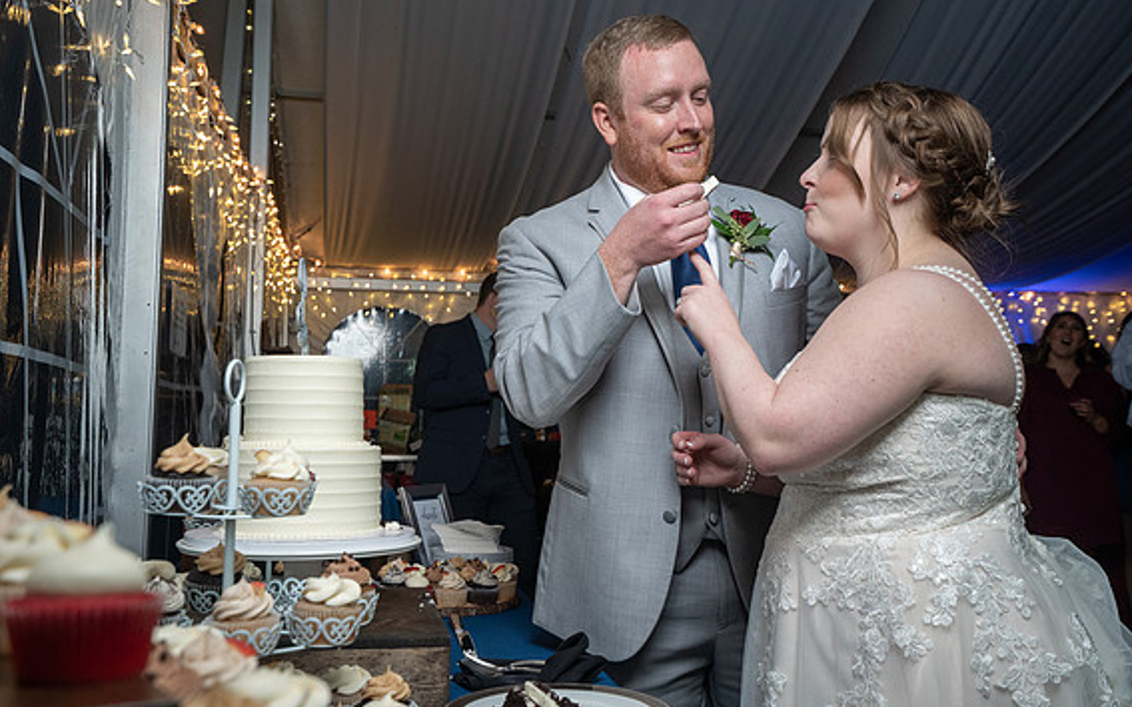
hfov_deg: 52.8
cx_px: 561
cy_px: 384
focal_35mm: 37
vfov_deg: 34.4
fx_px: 1141
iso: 2000
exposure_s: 1/250
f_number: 5.6
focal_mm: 34
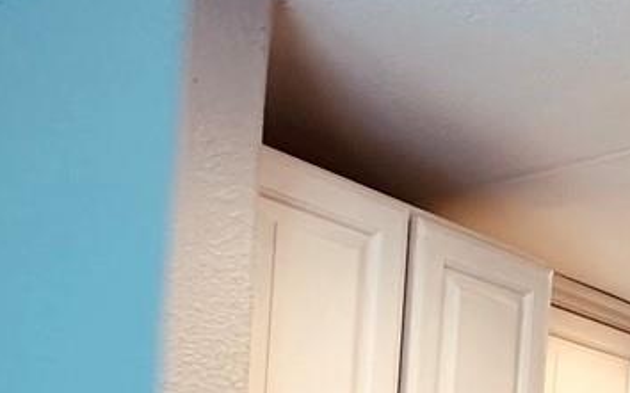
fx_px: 1150
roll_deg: -4.4
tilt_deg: -1.9
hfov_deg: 23.8
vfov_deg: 17.4
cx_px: 961
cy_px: 596
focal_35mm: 67
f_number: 2.2
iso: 320
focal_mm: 2.22
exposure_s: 1/120
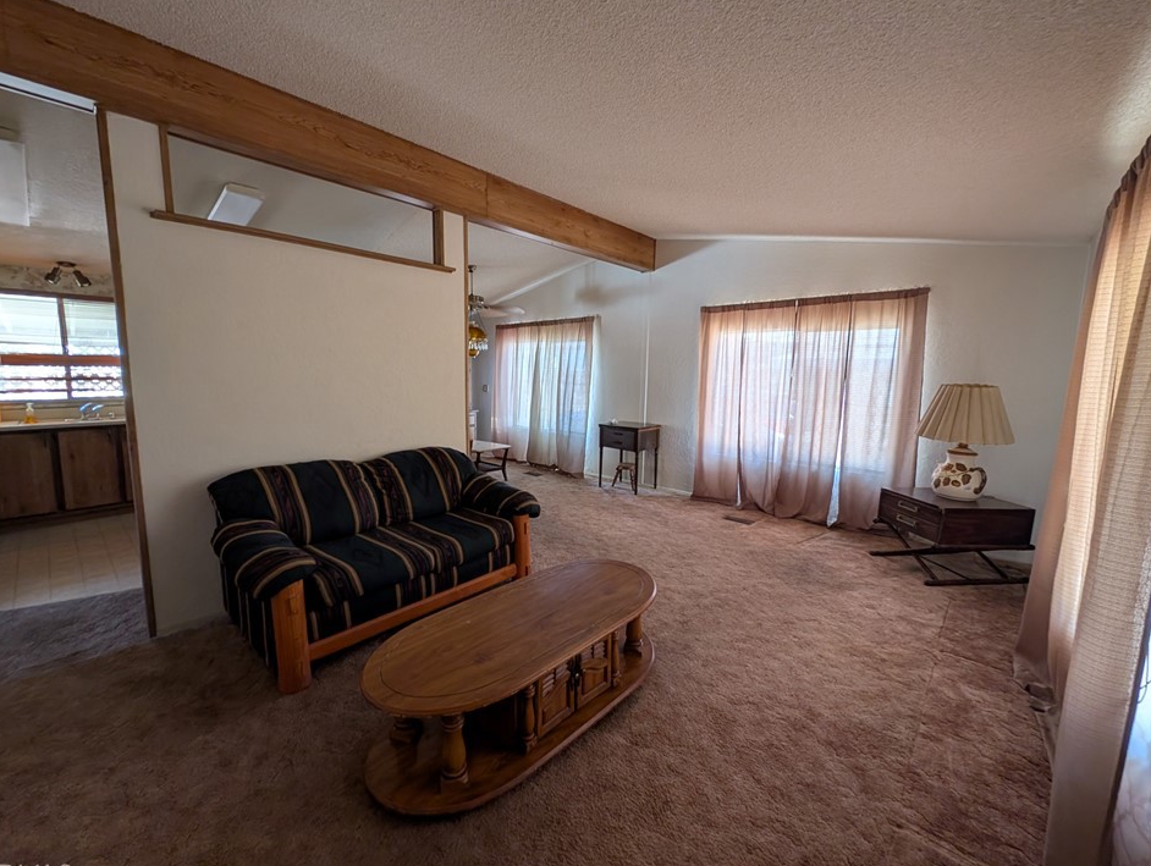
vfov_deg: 90.0
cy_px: 424
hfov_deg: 106.1
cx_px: 558
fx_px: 433
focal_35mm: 13
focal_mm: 2.23
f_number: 1.95
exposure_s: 1/31.2
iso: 96
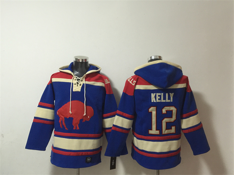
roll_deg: -3.0
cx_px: 117
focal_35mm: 29
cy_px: 88
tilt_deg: +1.3
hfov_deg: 61.7
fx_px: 196
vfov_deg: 48.2
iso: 125
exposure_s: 1/8
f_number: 2.2
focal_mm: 4.15
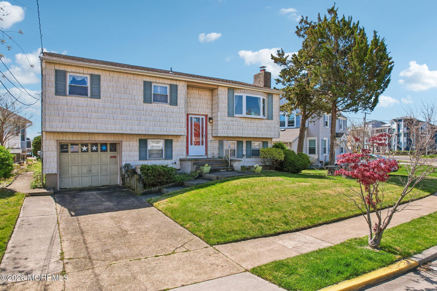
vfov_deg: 57.2
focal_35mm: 22
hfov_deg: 78.6
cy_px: 146
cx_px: 218
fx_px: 267
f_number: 2.8
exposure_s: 1/1250
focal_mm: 8.4
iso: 100
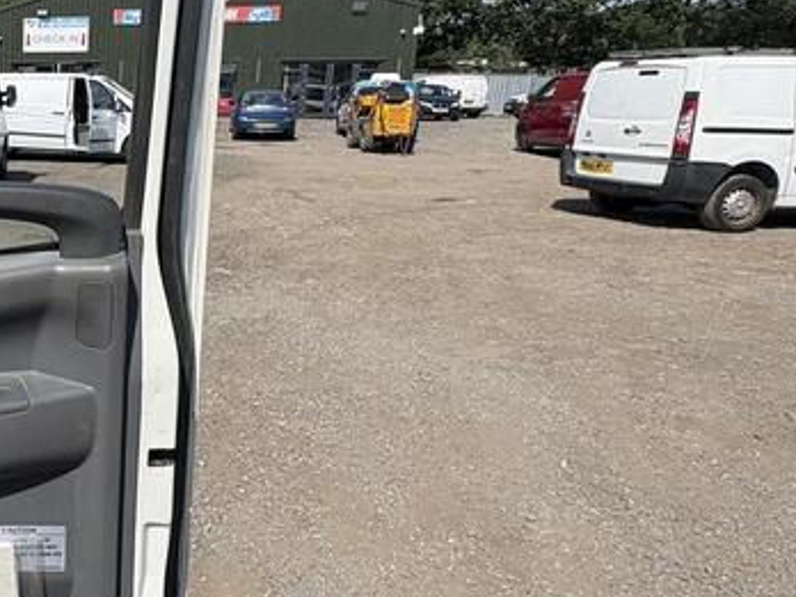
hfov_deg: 42.3
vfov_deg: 39.6
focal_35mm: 36
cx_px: -46
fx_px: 828
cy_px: 265
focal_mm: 2.22
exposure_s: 1/2028
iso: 50
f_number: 2.2
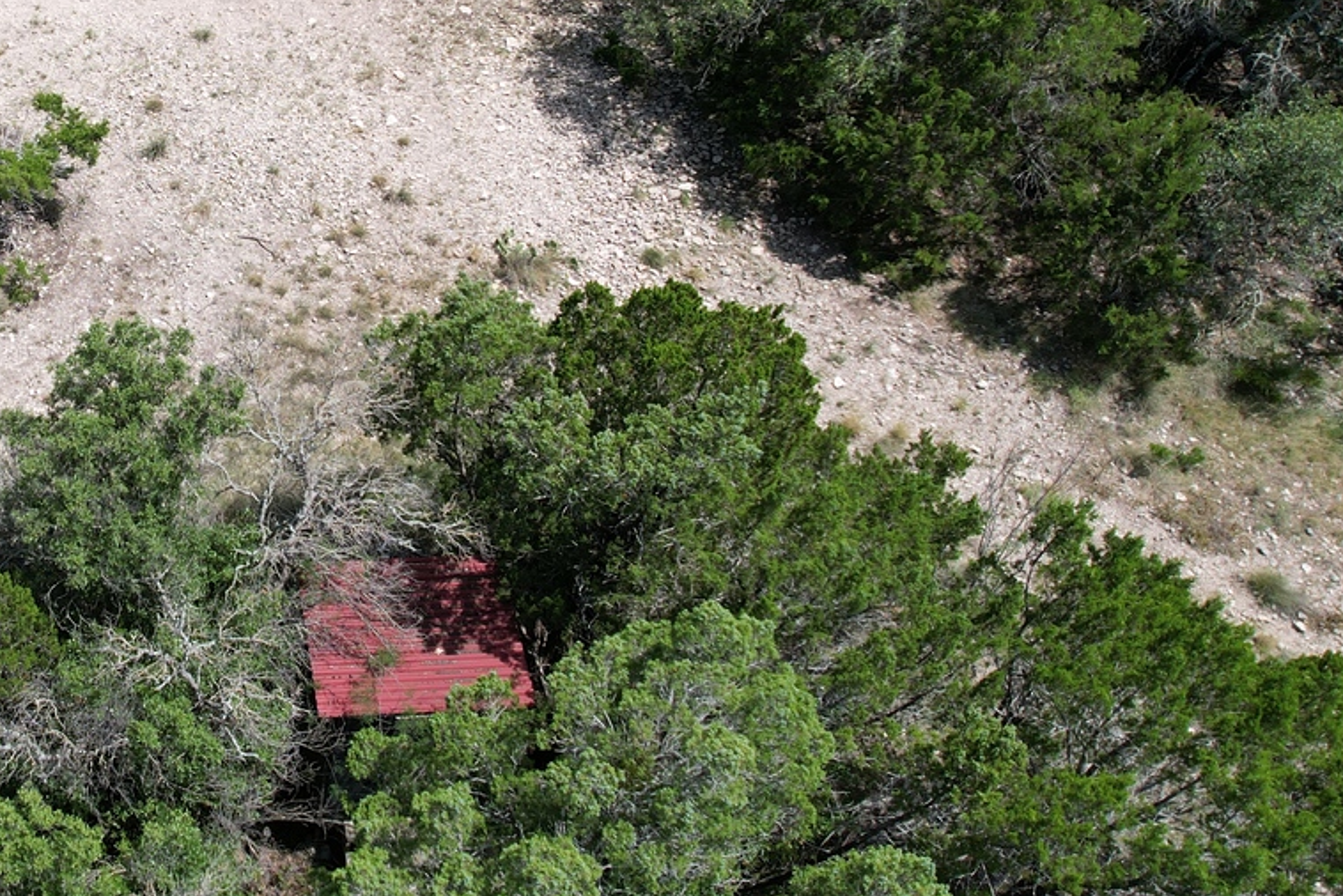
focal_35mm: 47
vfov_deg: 28.2
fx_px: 1754
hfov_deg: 39.3
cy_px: 204
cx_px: 172
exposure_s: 1/2000
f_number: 2.8
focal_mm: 8.38
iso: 120
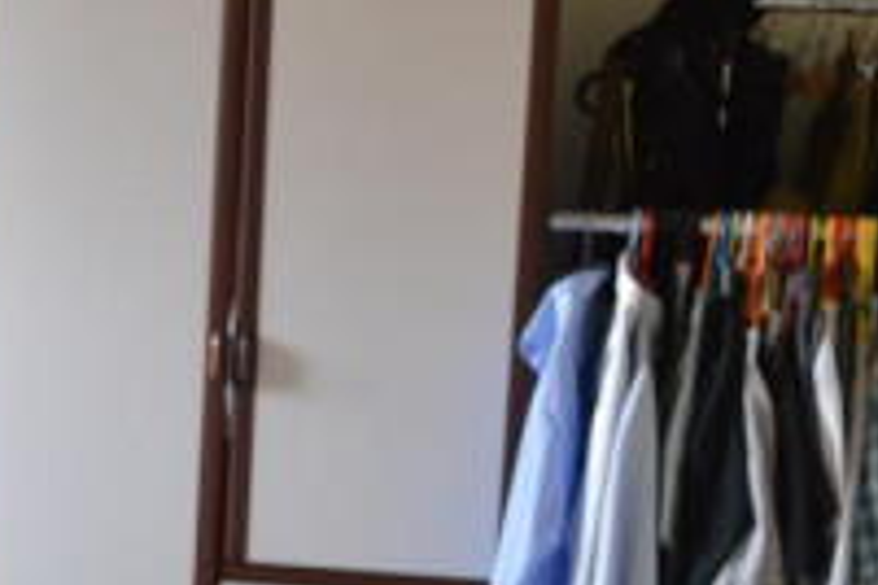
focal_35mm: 88
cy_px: 423
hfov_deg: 21.5
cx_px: -162
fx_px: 2146
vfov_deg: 15.5
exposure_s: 1/8
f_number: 4
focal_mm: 18
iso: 100
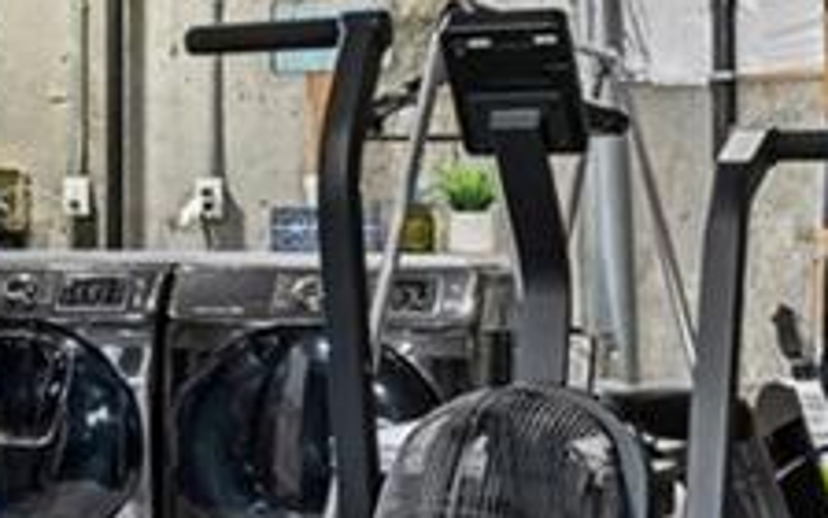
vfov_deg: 12.8
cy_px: 159
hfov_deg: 15.0
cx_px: -998
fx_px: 2302
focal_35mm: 102
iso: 400
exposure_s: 1/2
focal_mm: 14
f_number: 10
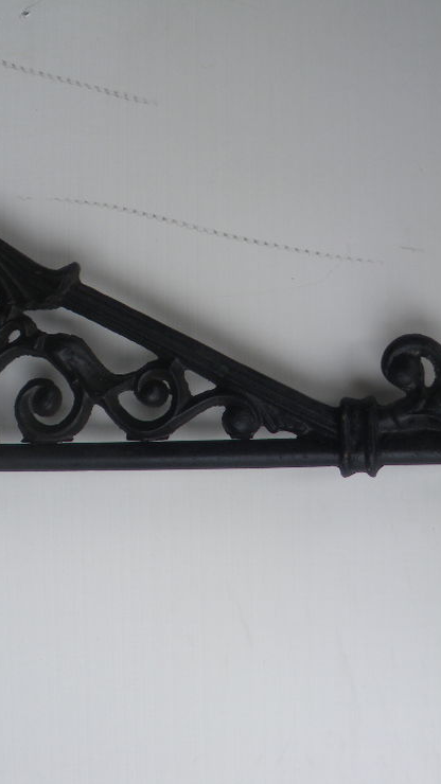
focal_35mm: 53
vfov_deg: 39.2
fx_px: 1102
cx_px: 270
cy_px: 388
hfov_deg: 22.6
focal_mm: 6.3
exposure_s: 1/80
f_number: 3.5
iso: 64
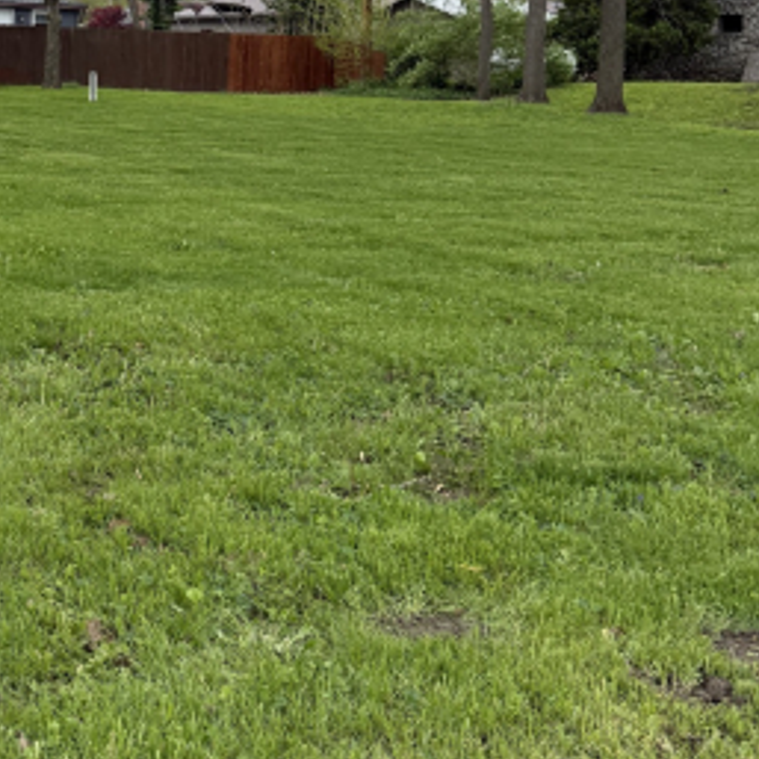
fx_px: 1364
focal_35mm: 55
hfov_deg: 29.3
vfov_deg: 30.4
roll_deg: -1.2
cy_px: 164
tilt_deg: -4.1
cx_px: 24
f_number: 1.78
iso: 100
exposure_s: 1/2611
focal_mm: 6.76
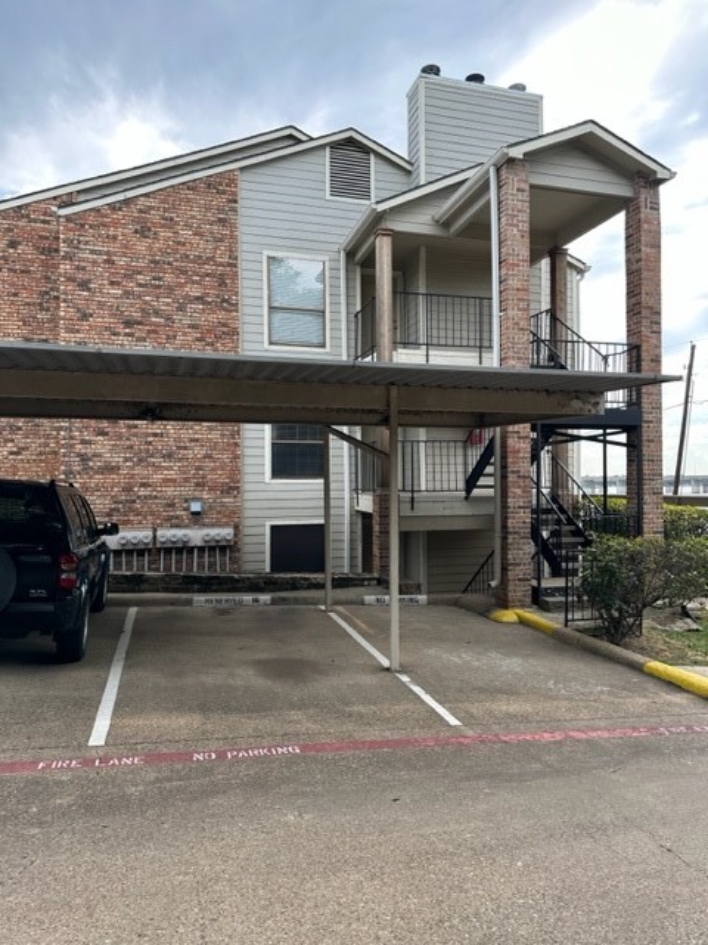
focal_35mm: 24
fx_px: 654
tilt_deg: +3.2
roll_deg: -0.5
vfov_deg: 71.6
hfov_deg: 56.8
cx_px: 354
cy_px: 472
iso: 80
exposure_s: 1/724
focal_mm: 6.86
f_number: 1.78
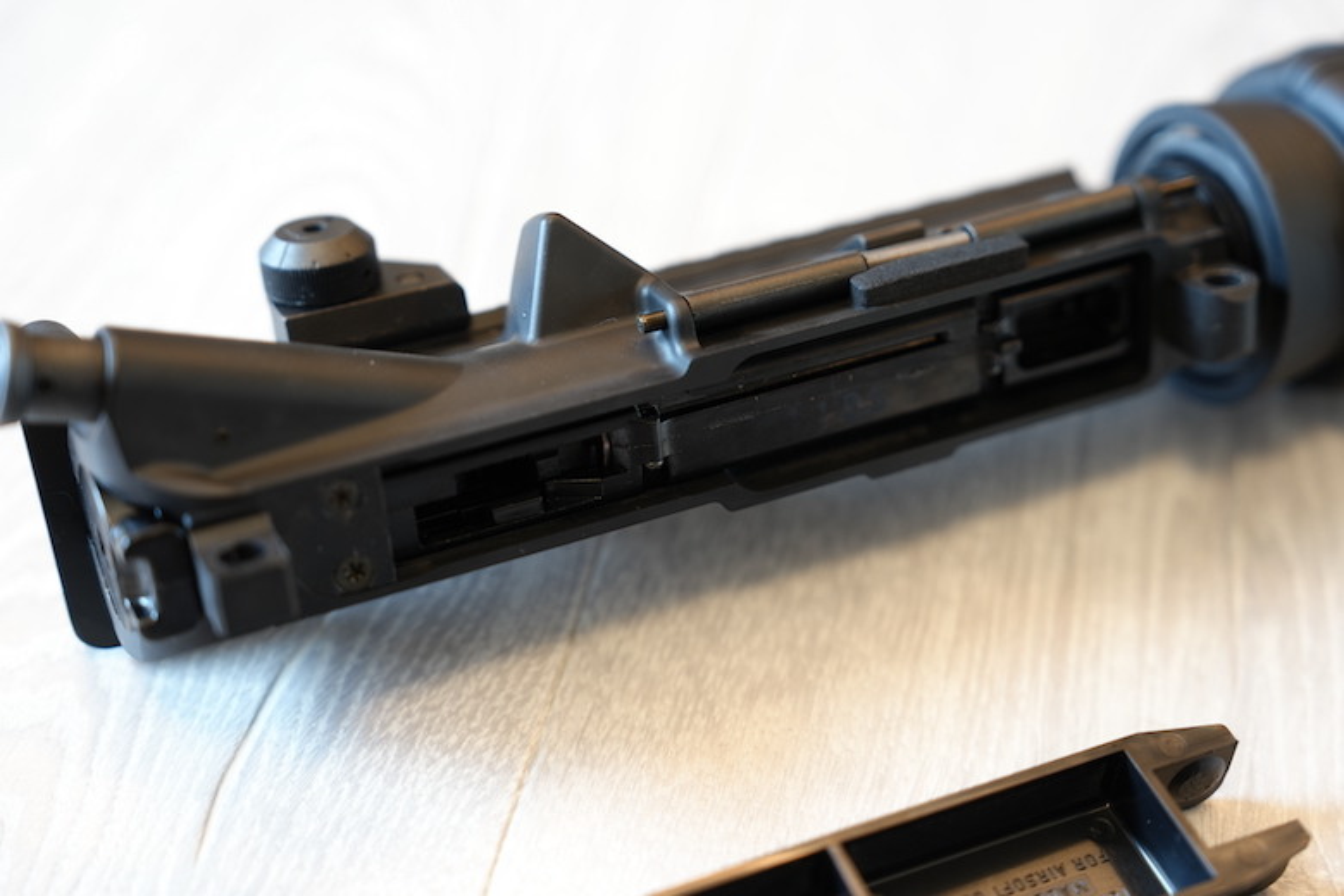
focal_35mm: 57
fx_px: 2128
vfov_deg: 23.8
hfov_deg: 35.1
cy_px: 448
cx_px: 672
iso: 200
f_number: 2.8
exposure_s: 1/5
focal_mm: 57
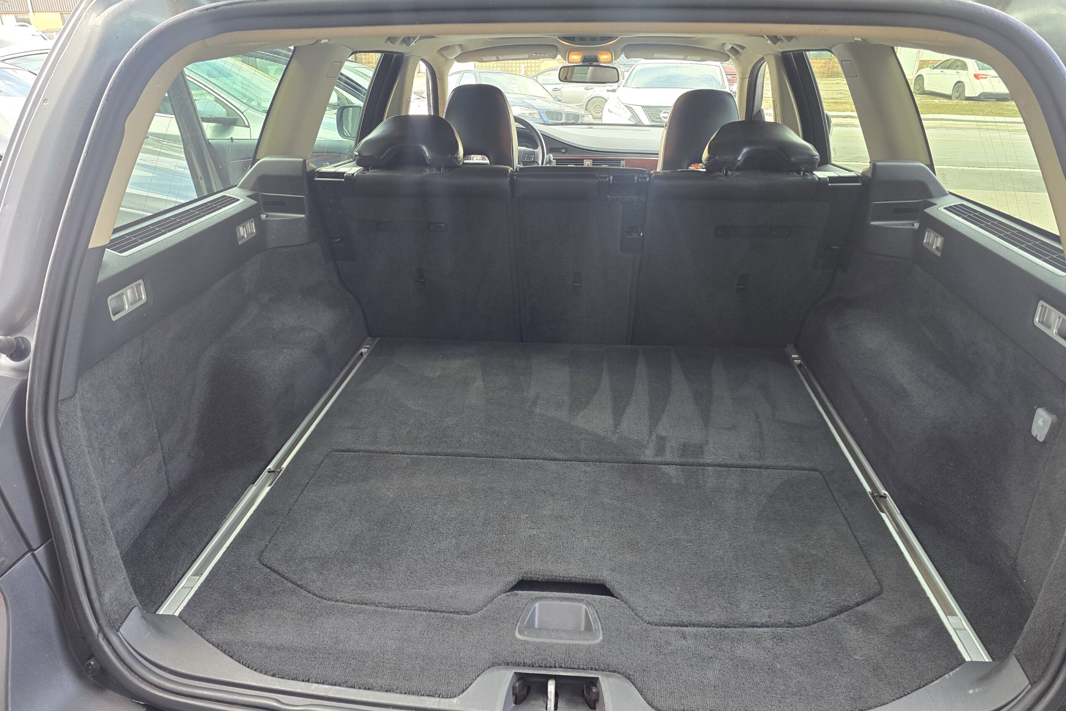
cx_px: 532
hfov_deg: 73.7
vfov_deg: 53.0
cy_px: 398
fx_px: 711
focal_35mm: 24
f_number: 1.7
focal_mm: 6.3
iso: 200
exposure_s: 1/120
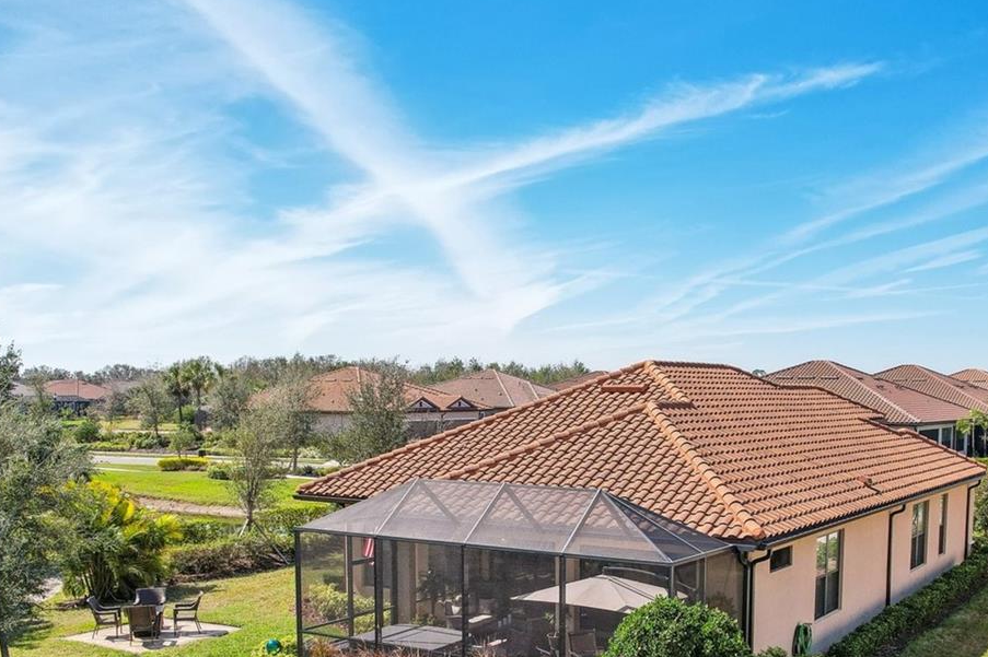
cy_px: 507
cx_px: 549
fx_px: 1070
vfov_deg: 33.4
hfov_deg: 49.5
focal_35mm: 39
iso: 110
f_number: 2.8
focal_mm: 8.4
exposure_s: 1/2000
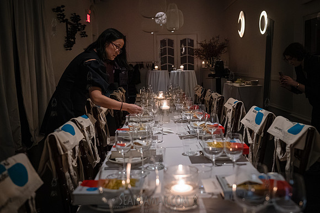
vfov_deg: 37.2
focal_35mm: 36
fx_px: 317
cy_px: 106
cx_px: 160
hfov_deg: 53.6
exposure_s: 1/250
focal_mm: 35
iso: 12800
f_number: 2.8
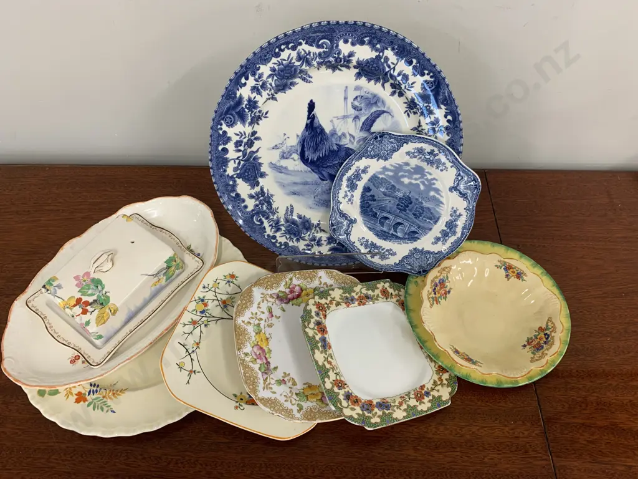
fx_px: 479
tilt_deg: -55.2
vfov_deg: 53.1
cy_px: 240
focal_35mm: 26
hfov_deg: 67.3
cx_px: 319
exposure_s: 1/50
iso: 64
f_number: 1.8
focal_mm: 4.25
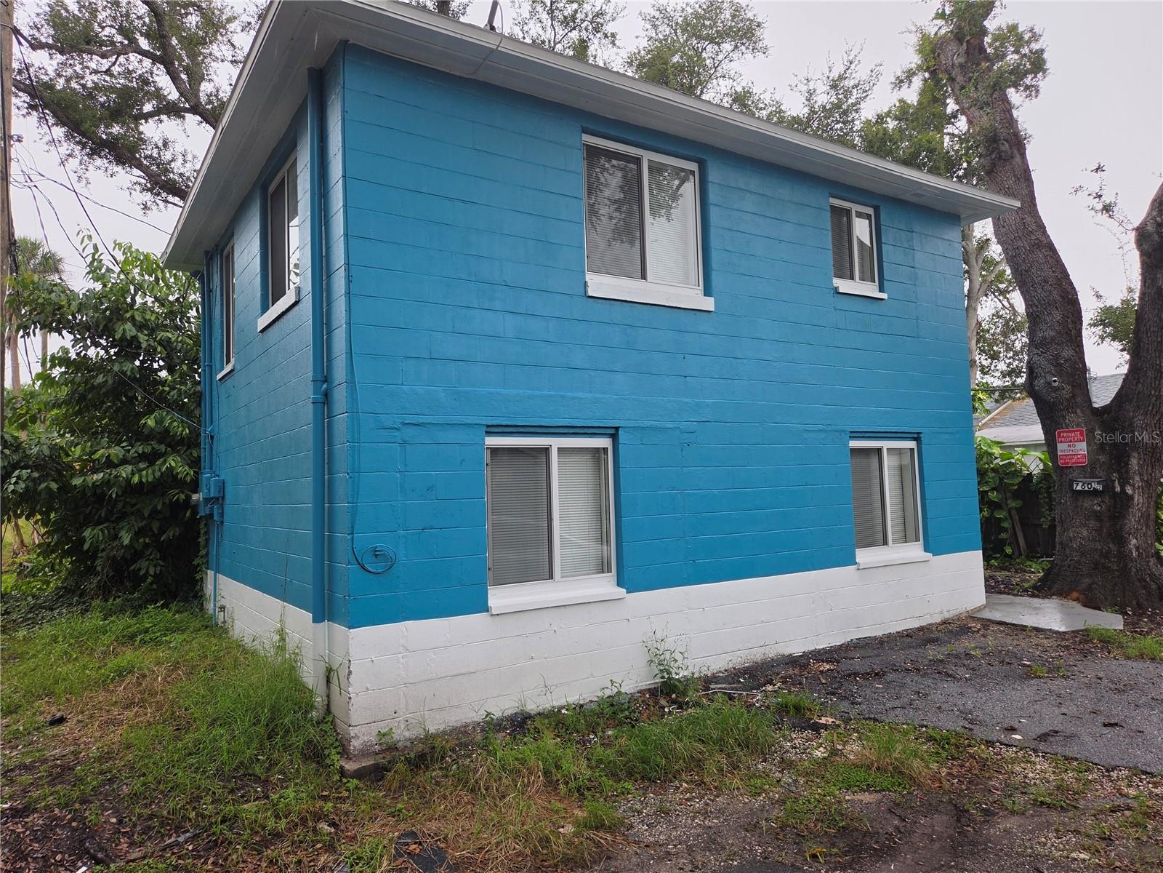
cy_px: 436
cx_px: 582
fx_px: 773
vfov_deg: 58.9
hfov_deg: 73.9
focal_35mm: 23
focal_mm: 5.4
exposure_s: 1/180
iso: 50
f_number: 1.8
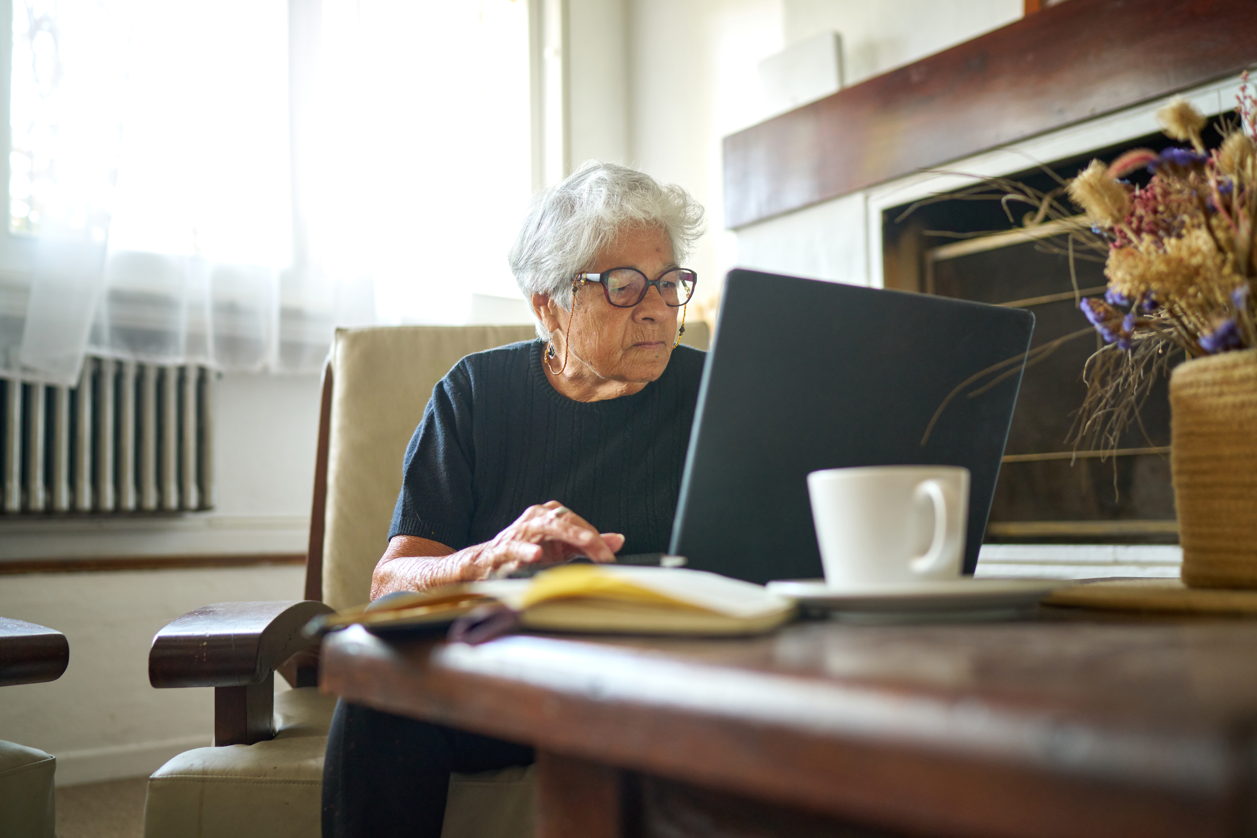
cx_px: 628
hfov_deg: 54.4
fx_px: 1222
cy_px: 419
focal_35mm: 35
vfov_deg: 37.9
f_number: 2
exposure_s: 1/50
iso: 800
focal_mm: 35
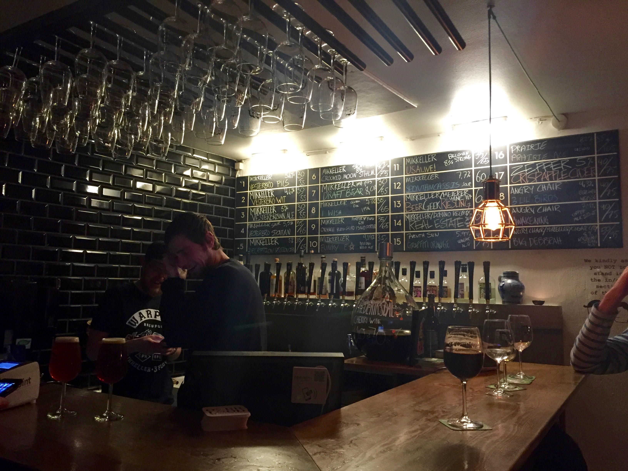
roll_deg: -1.9
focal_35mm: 29
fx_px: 526
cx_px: 314
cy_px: 236
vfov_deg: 48.2
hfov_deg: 61.7
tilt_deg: +5.8
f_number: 2.2
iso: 250
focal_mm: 4.15
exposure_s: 1/25
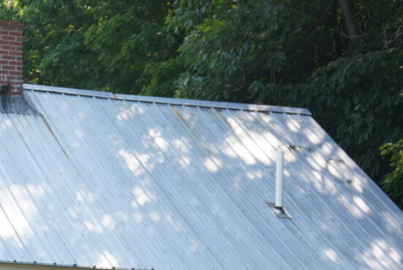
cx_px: -58
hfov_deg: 16.1
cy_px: 270
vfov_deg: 11.1
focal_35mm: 123
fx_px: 1378
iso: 100
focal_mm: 28
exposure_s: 1/160
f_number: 5.6
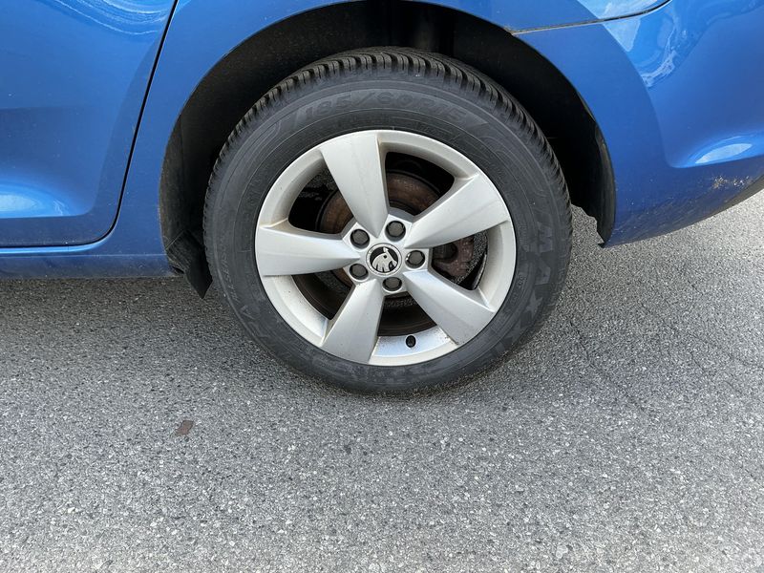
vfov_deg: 49.7
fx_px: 618
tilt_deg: -29.5
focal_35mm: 28
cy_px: 286
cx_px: 382
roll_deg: -0.4
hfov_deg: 63.4
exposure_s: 1/140
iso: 20
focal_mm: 3
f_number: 1.8
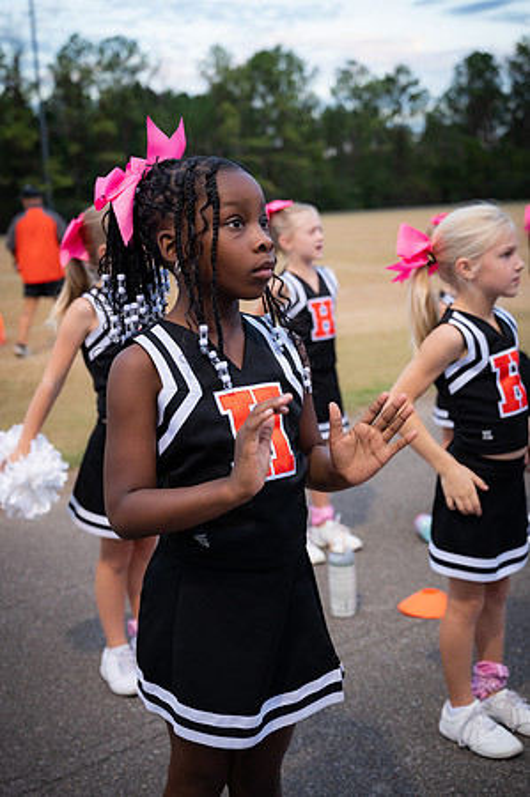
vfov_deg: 40.4
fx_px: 1085
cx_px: 265
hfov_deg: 27.5
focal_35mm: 49
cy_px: 398
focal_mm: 49
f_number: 4
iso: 1250
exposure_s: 1/400
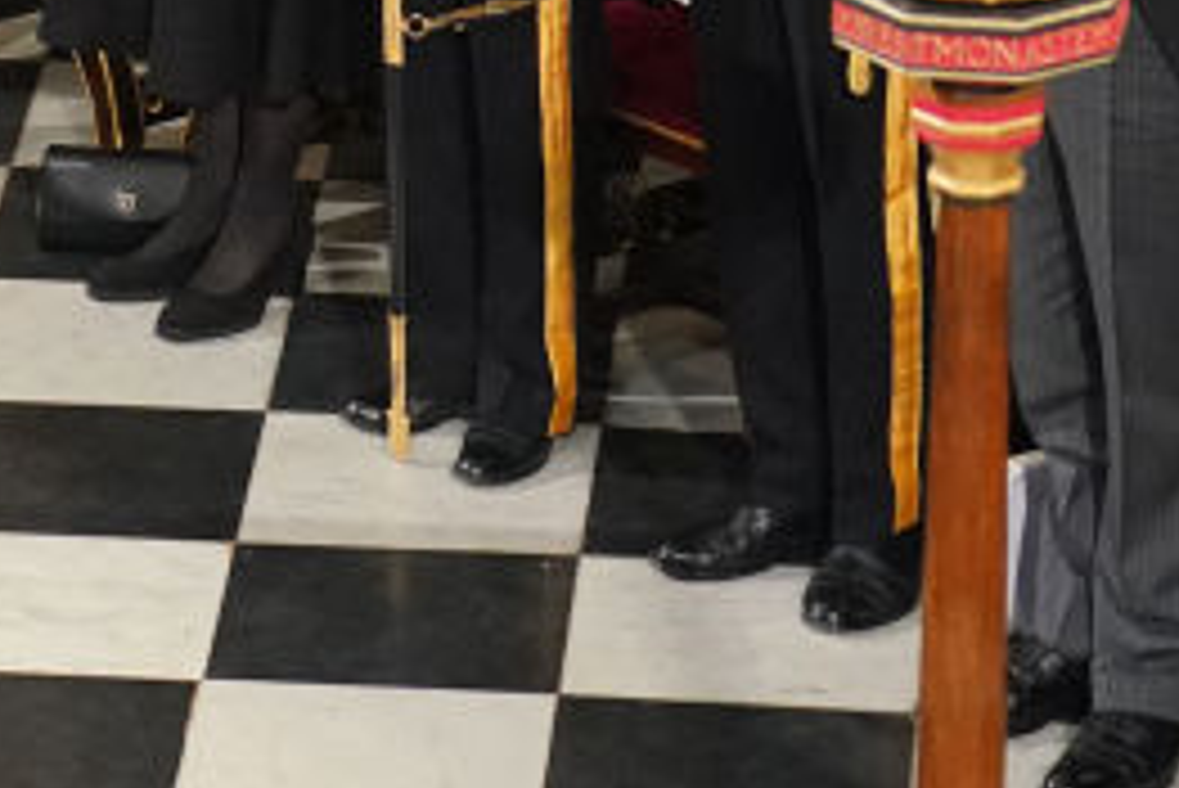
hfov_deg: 6.9
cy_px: -371
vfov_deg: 4.6
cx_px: -72
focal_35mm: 297
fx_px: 9732
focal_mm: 76
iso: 5000
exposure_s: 1/250
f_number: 2.8
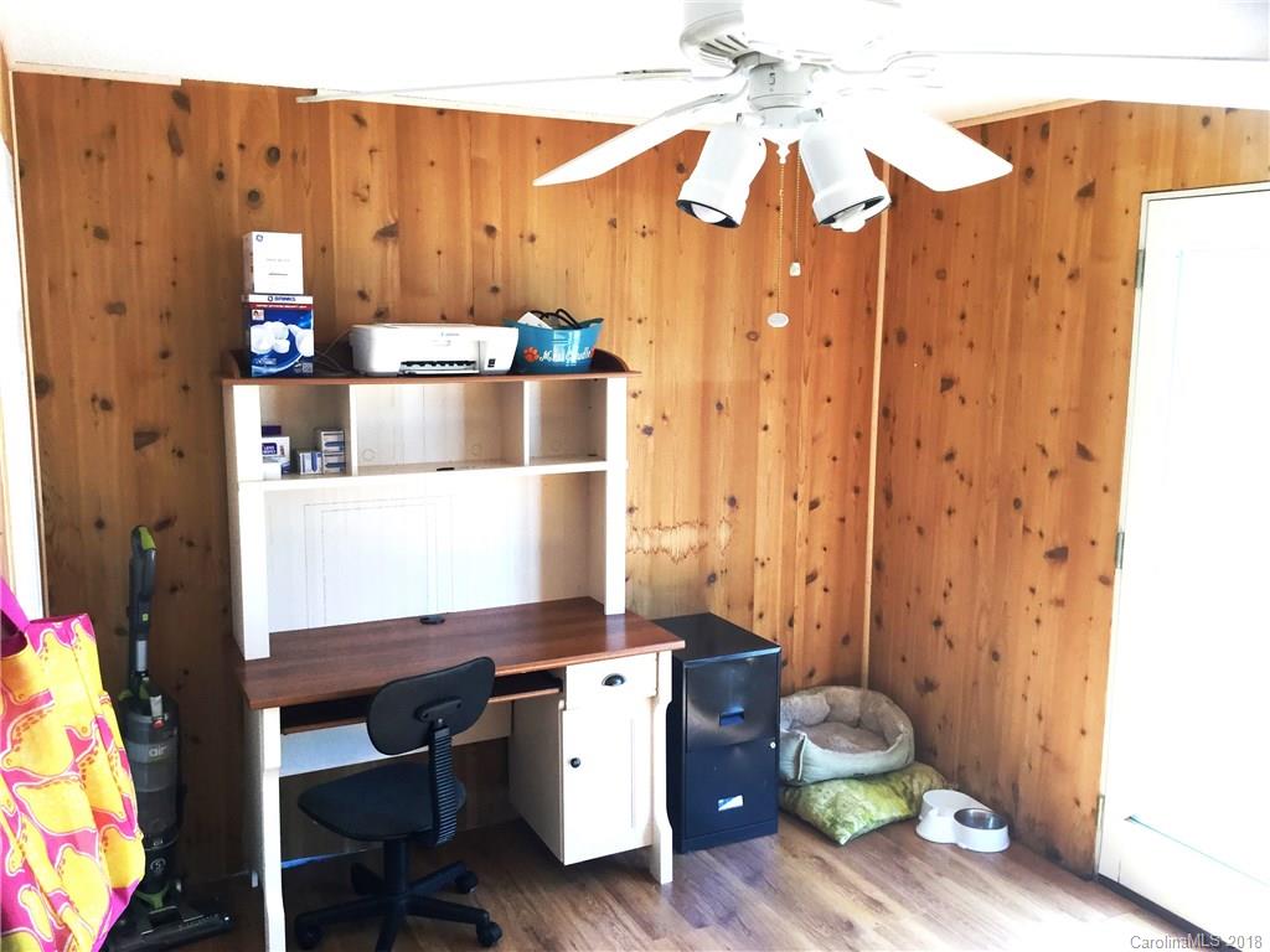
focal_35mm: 31
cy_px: 476
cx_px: 635
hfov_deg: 58.4
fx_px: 1137
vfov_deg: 45.4
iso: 25
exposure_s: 1/40
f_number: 2.4
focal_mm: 3.3
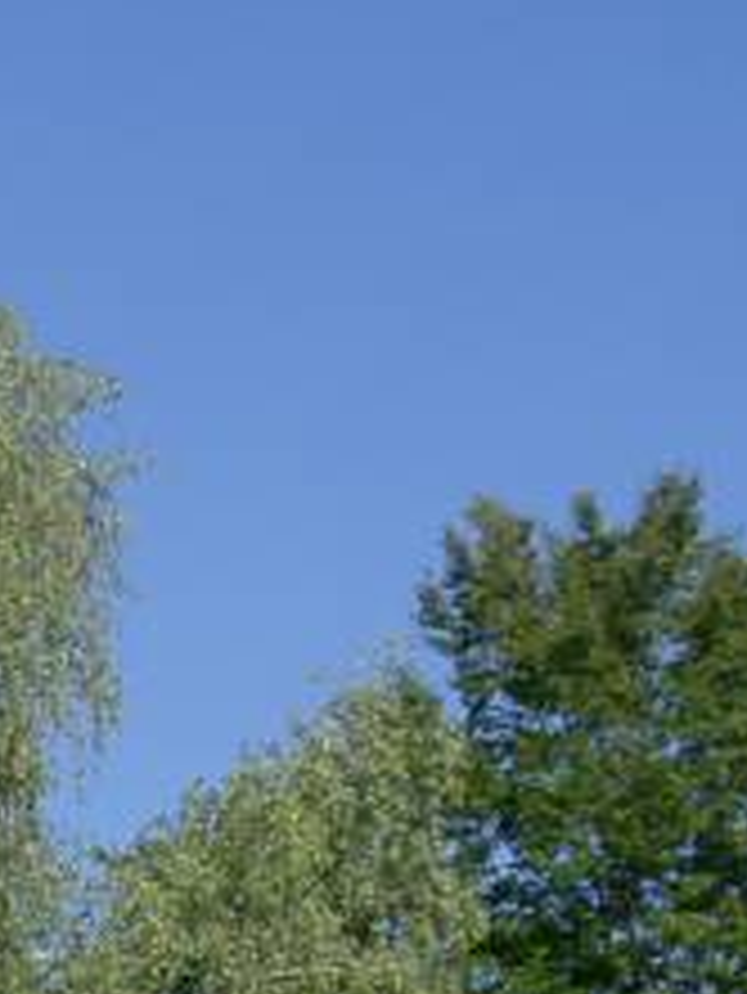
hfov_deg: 9.1
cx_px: -364
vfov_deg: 11.9
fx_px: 4570
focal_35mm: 159
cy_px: 1421
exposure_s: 1/500
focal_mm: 9
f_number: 4.9
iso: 100
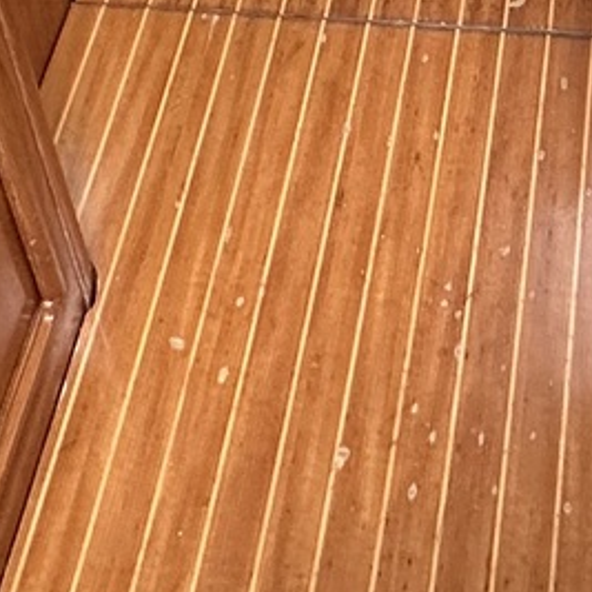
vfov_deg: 15.6
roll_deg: +0.1
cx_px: 559
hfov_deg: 19.1
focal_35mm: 89
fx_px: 1722
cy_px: -590
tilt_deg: -31.9
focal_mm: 2.22
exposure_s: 1/99
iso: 200
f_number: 2.2
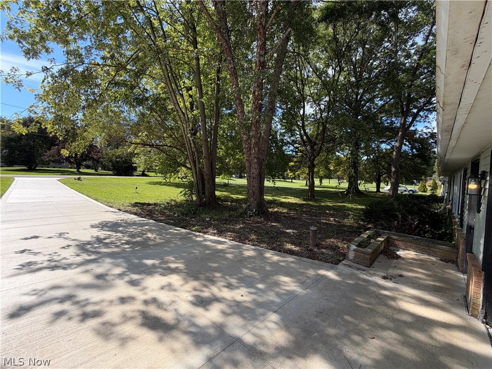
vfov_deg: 85.7
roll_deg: -1.8
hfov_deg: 102.1
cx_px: 246
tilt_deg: -1.5
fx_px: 199
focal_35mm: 14
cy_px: 184
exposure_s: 1/545
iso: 40
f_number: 2.2
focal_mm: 2.22
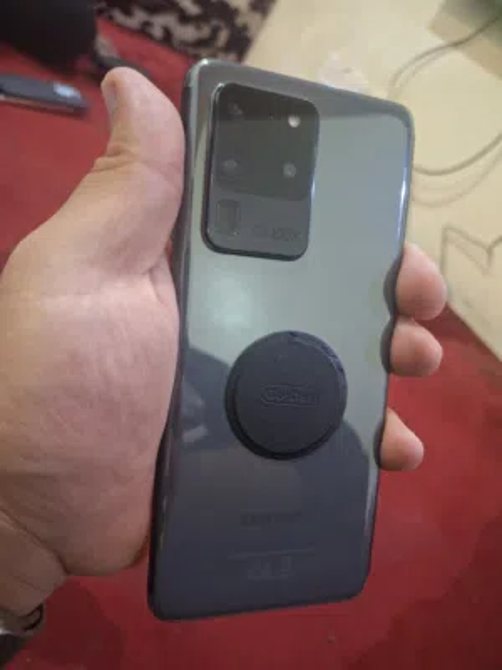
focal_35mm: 23
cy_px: 335
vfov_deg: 73.9
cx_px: 251
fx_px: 445
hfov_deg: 58.9
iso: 320
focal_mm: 5.54
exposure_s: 1/25
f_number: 1.8
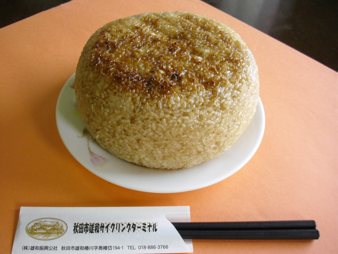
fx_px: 371
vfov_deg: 37.7
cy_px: 127
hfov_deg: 49.0
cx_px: 169
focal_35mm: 38
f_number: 2.8
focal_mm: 6.2
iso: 200
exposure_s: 1/80
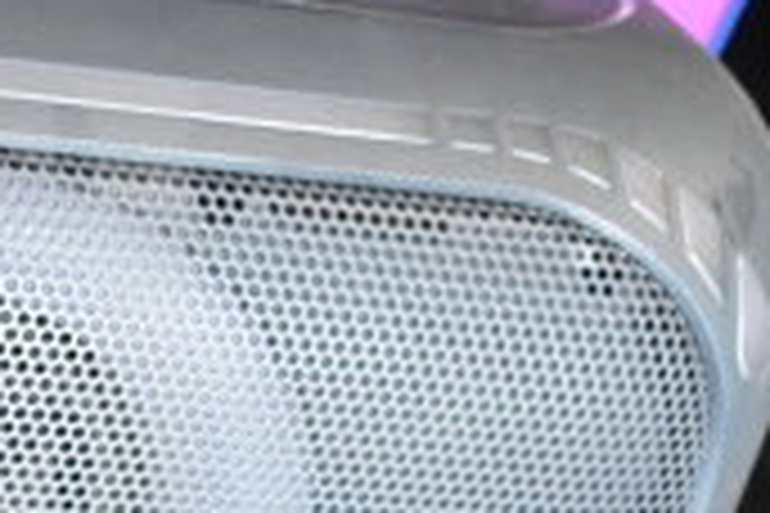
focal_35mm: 134
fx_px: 2861
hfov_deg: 14.7
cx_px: -203
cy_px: 439
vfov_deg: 10.2
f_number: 4
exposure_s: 1/40
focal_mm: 25
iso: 1600
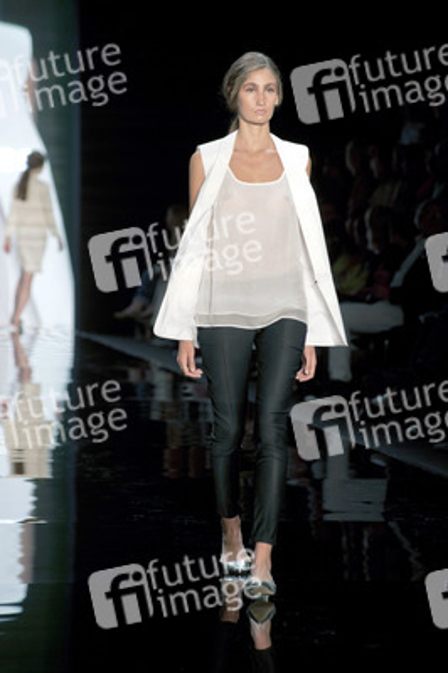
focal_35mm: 170
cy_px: 336
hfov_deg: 8.1
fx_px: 3179
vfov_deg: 12.1
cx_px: 224
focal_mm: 170
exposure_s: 1/200
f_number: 6.3
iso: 1600
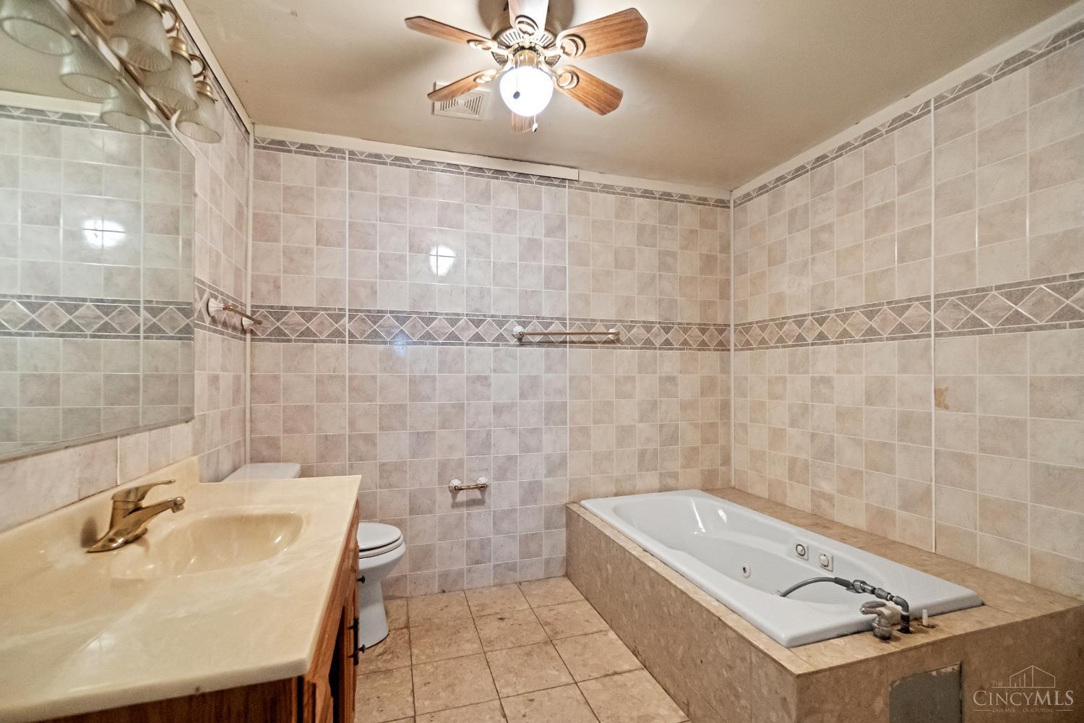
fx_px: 452
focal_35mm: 15
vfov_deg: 77.3
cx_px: 542
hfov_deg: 100.4
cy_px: 362
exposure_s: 1/30
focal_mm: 10
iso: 10000
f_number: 4
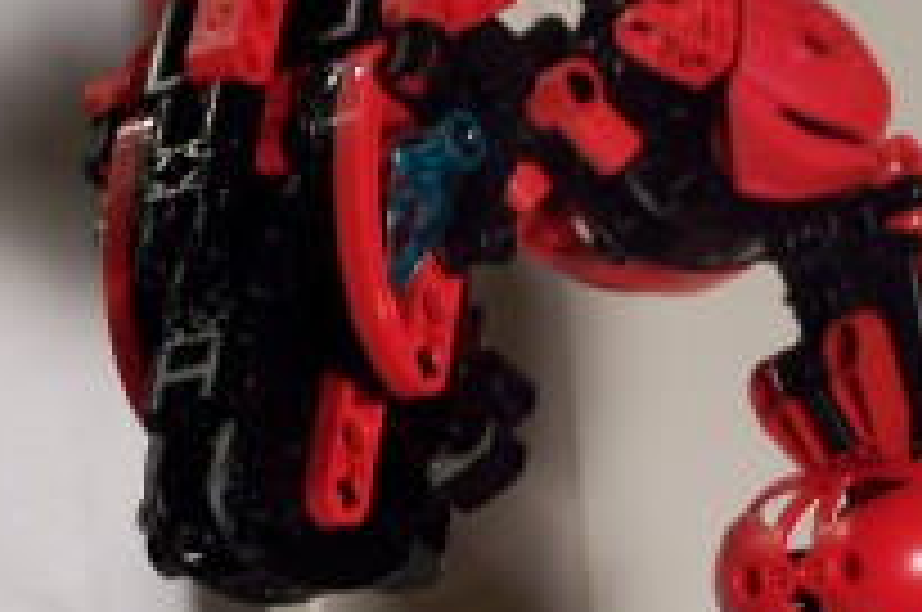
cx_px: 229
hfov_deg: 10.8
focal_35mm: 191
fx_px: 4884
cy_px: 202
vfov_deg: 7.2
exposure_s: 1/20
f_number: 3.2
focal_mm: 15.6
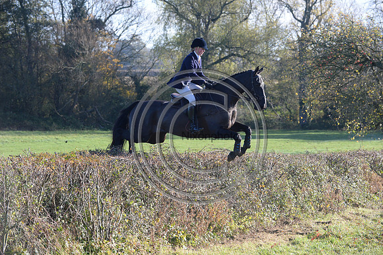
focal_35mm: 110
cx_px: 192
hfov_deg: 18.6
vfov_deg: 12.4
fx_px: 1170
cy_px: 128
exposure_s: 1/1250
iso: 1000
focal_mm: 110
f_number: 5
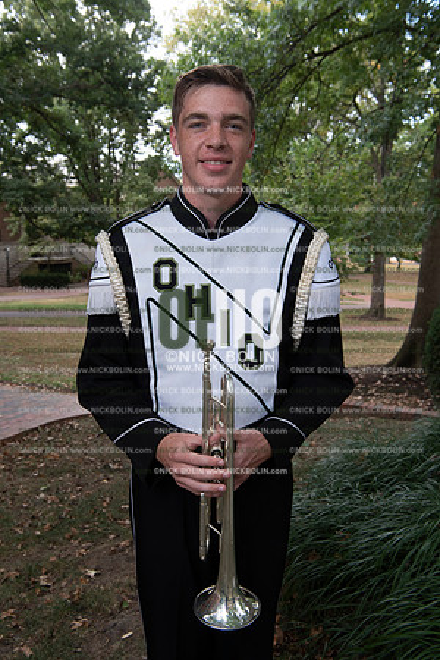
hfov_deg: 33.4
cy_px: 330
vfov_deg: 48.5
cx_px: 220
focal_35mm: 40
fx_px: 733
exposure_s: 1/100
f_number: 8
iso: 500
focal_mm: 40
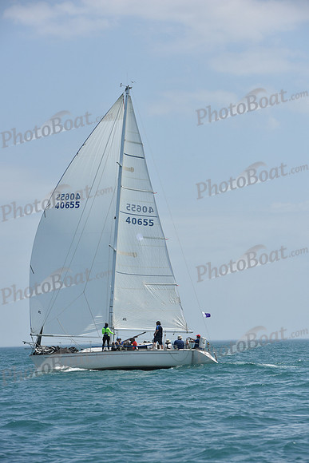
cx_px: 154
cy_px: 232
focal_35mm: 155
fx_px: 1994
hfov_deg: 8.9
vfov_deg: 13.2
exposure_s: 1/1250
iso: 250
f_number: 9
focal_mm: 155
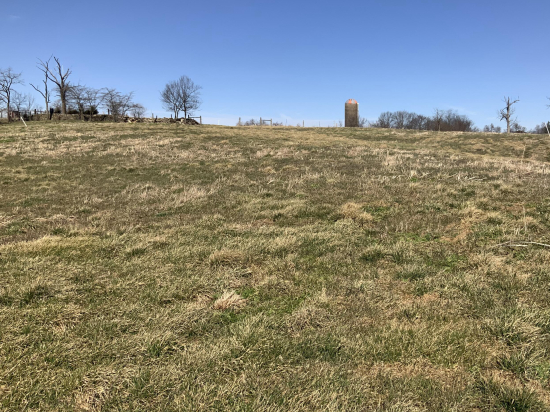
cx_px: 328
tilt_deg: -3.2
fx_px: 556
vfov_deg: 40.6
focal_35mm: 35
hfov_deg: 52.3
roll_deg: +0.5
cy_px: 181
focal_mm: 3
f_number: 1.8
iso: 20
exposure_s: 1/2801
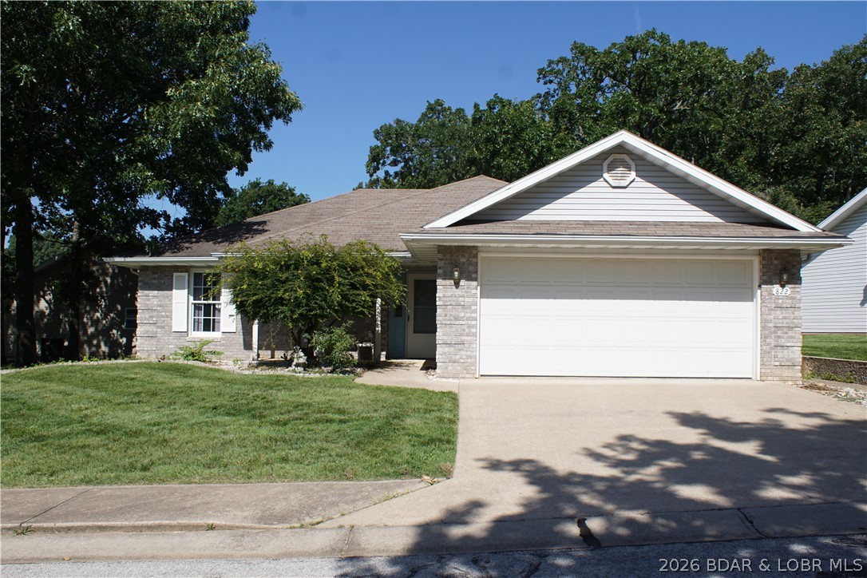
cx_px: 434
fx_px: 722
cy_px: 289
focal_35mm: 30
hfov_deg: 61.9
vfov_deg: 43.6
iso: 100
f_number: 8
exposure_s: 1/250
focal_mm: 20
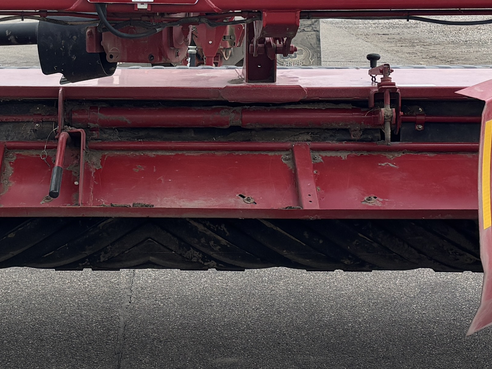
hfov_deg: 21.2
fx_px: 1308
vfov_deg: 16.0
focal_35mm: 92
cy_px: 94
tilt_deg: -5.8
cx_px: 157
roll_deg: +1.5
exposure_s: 1/3106
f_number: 1.6
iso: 50
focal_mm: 5.96
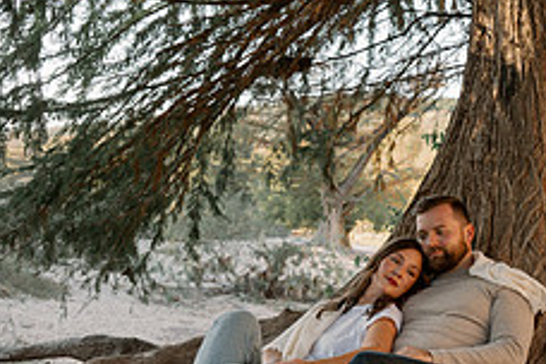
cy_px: 238
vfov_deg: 22.2
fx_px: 925
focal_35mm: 61
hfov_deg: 32.2
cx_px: 421
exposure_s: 1/100
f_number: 2.8
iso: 80
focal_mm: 24
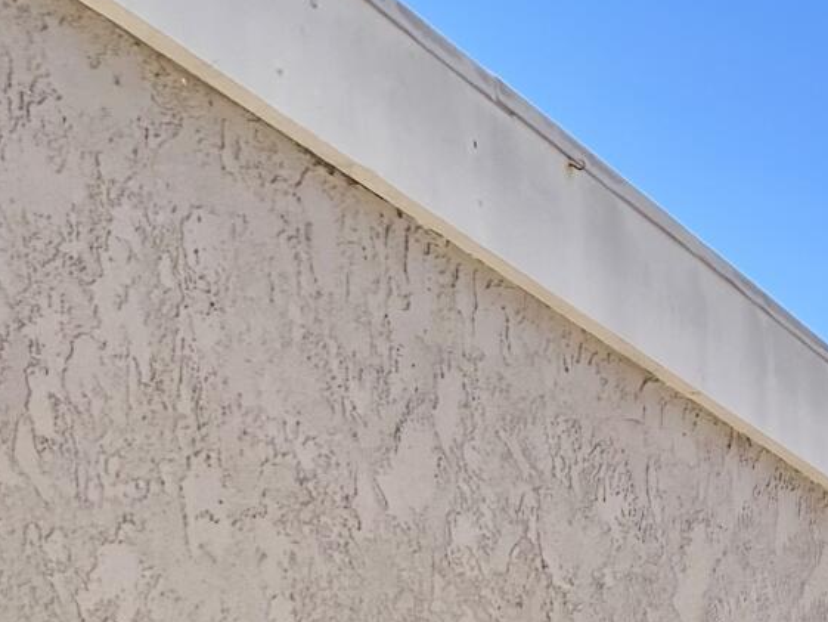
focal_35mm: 139
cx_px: 1891
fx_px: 3326
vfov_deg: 10.0
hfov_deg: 11.9
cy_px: 1201
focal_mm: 5.96
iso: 50
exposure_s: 1/4425
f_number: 1.6
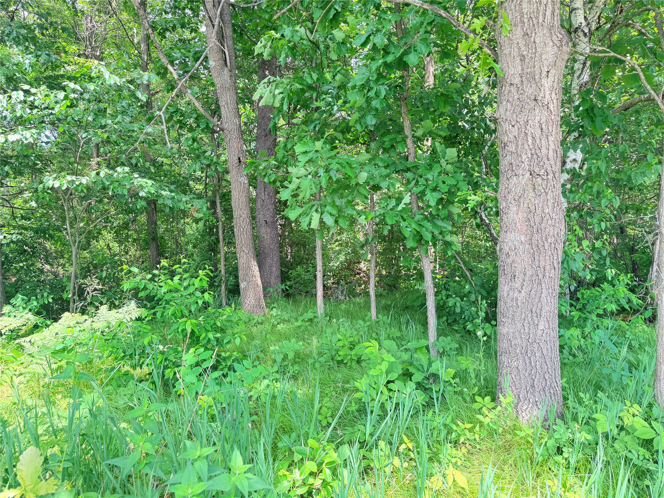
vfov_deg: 56.8
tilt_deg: -1.5
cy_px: 249
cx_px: 332
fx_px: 460
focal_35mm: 24
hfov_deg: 71.6
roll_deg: +1.2
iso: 80
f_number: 1.78
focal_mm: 6.76
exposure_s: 1/170
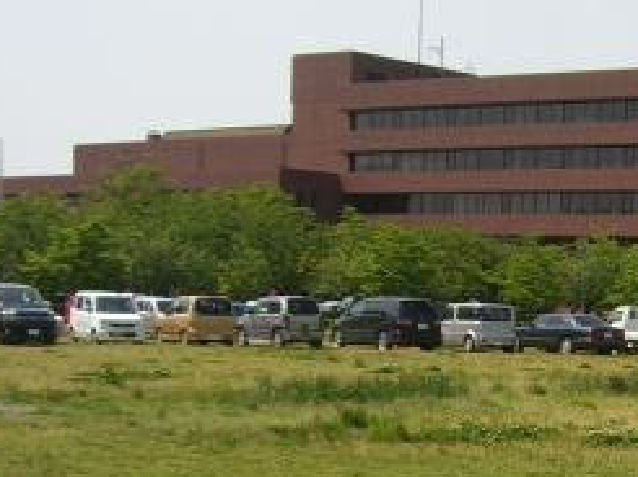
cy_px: 573
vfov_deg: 14.4
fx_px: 1823
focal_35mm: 99
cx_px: 711
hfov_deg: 19.0
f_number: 4.3
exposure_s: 1/640
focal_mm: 6.2
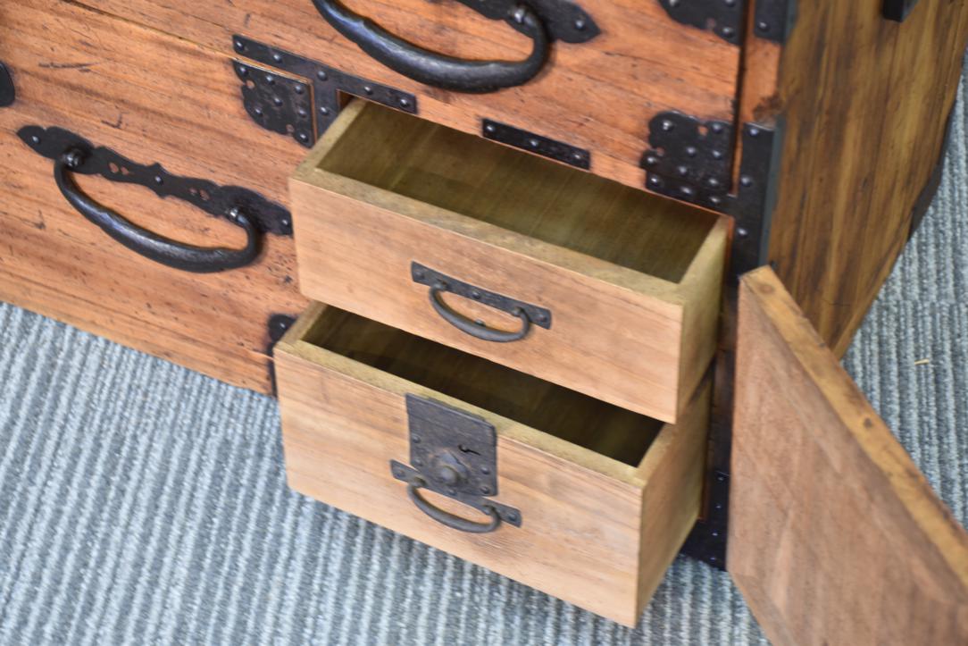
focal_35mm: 90
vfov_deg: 15.2
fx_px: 2420
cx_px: 484
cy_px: 323
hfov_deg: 22.6
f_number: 5
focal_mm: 60
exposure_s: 1/10
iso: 400
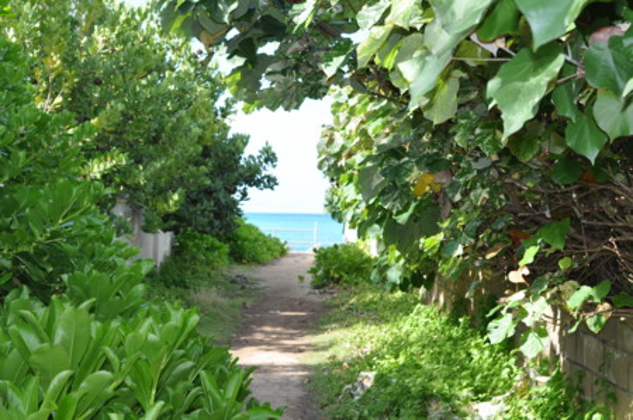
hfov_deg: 37.9
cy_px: 210
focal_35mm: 52
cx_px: 316
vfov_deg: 25.7
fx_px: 922
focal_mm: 35
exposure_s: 1/200
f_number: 5.6
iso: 200
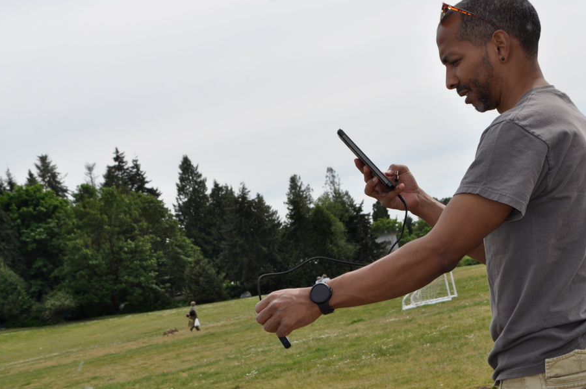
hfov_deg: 24.8
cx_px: 240
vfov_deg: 16.6
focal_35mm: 82
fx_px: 1333
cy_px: 163
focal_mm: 46
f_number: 11
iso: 200
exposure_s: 1/200
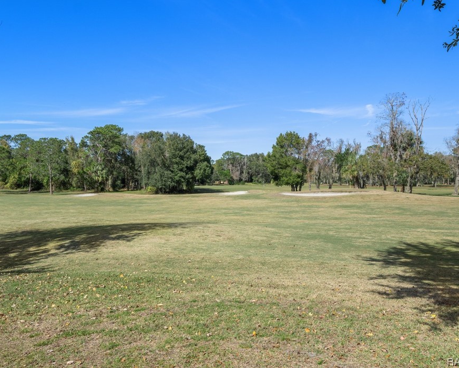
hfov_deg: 62.2
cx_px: 223
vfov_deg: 51.6
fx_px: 380
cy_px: 180
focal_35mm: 28
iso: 320
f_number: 8
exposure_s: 1/640
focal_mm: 16
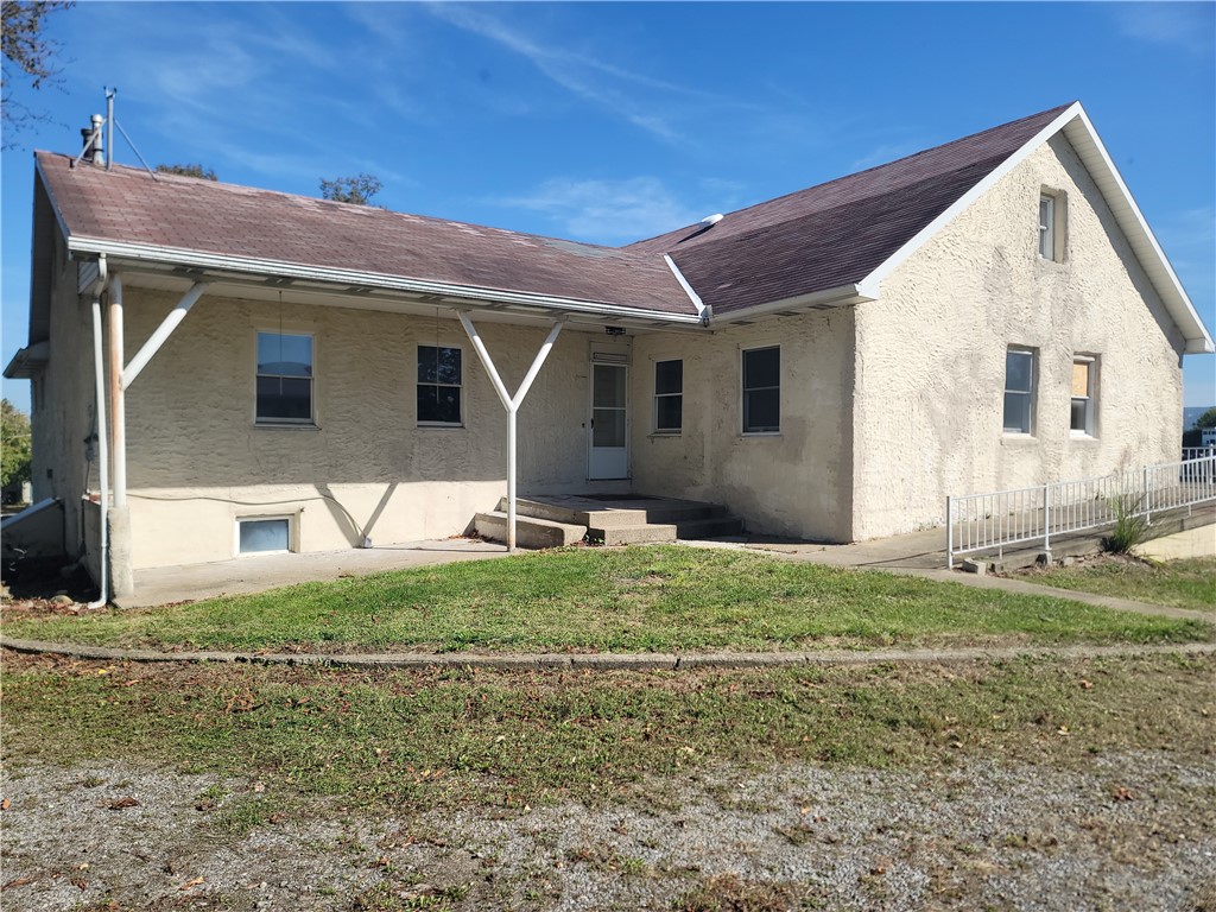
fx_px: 878
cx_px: 608
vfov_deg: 54.9
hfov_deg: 69.4
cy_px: 456
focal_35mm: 25
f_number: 1.8
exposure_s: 1/1000
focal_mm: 7
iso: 20
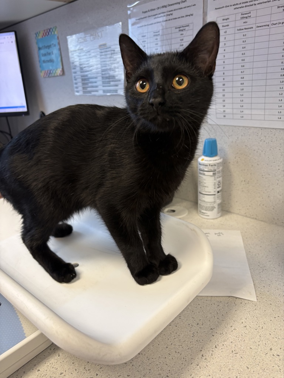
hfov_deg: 53.1
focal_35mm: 26
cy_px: 189
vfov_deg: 67.3
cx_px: 142
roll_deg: +3.6
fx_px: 284
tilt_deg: -20.2
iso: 125
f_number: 1.6
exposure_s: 1/60
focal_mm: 5.96
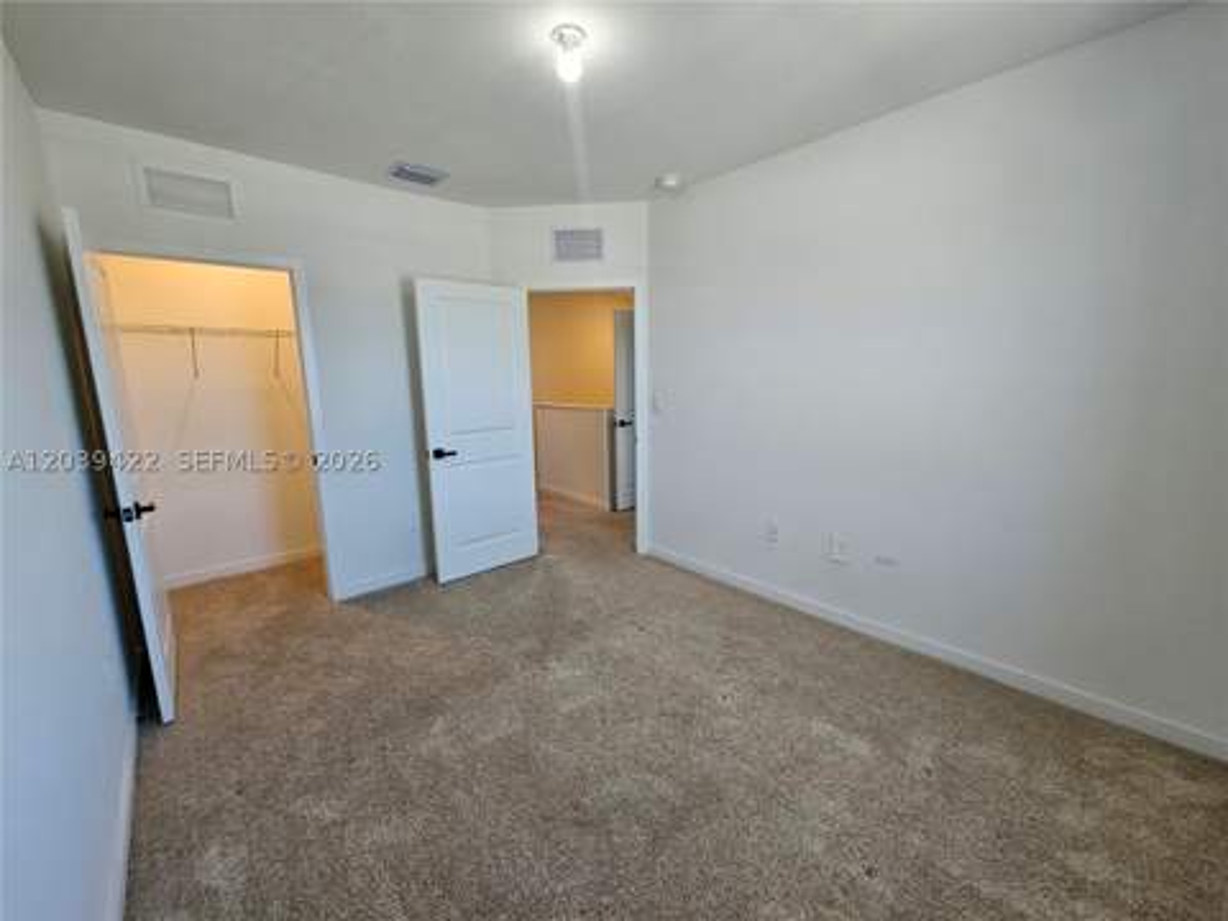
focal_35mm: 13
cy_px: 460
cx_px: 614
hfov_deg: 106.2
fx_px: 461
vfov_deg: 89.9
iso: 100
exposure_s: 1/60
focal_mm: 2.2
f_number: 2.2
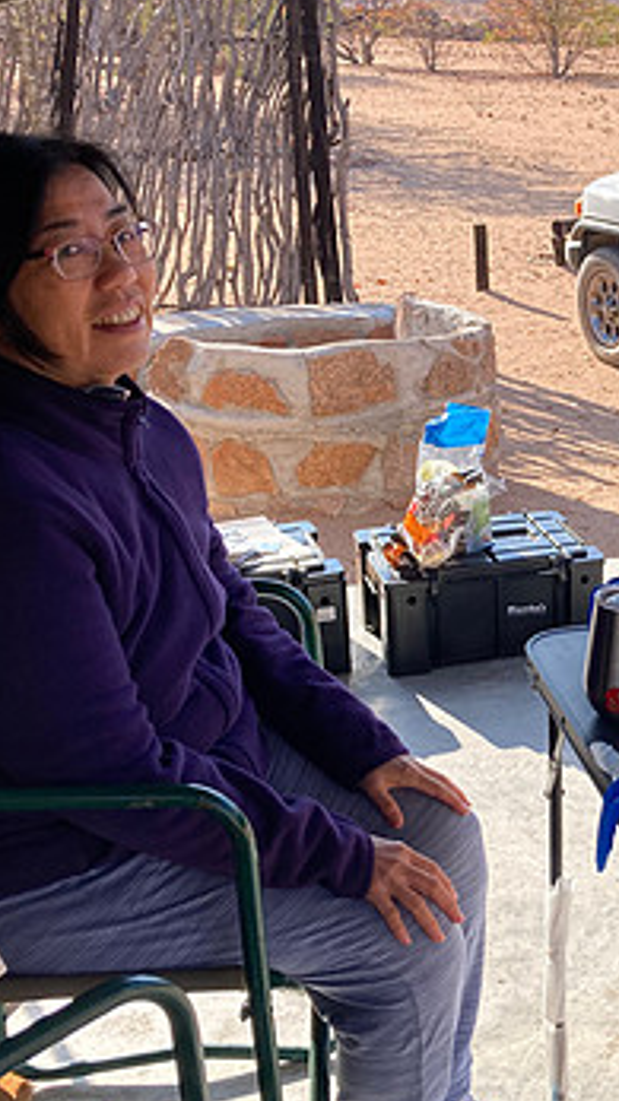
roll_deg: +0.1
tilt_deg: -15.9
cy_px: 538
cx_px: 660
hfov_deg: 22.3
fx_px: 1489
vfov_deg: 40.6
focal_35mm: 51
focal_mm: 3.99
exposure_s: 1/706
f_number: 1.8
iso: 20
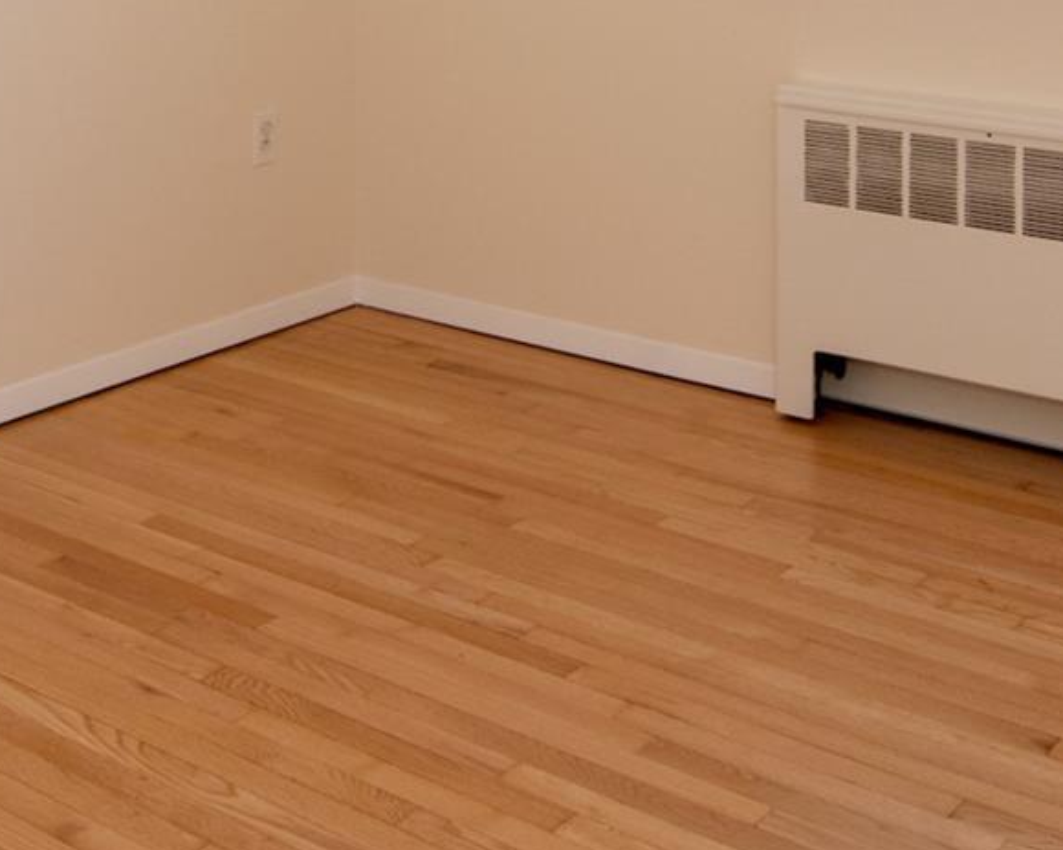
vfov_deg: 24.7
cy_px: -204
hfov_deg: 34.2
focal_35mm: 55
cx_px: 414
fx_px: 1720
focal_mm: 11
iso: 640
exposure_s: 1/160
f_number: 11
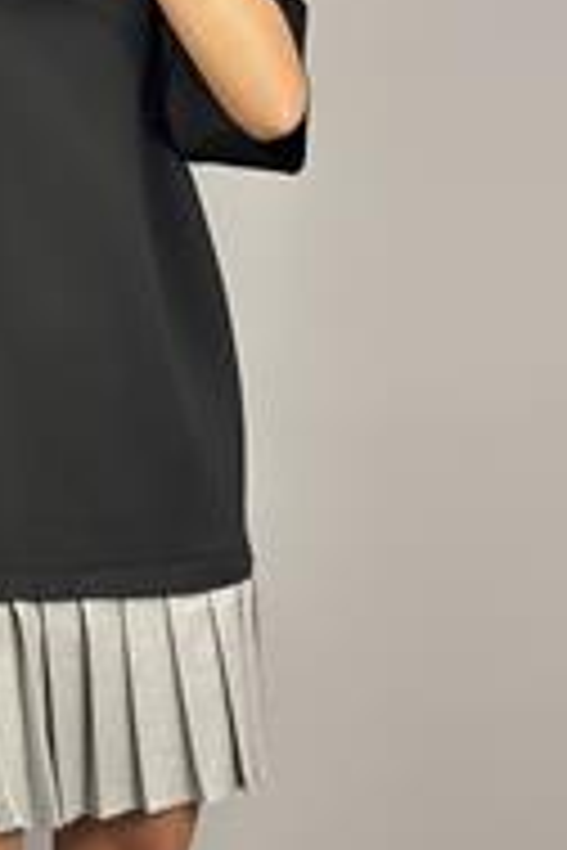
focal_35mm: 109
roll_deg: -0.7
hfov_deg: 12.4
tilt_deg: -24.8
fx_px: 2575
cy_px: 214
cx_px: 4
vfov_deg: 18.6
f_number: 1.78
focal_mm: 6.86
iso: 160
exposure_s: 1/100
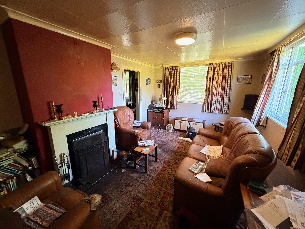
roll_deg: +0.6
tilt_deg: -12.1
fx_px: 123
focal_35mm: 14
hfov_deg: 102.1
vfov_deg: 85.7
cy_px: 114
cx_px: 152
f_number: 2.2
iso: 800
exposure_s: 1/50
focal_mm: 2.22
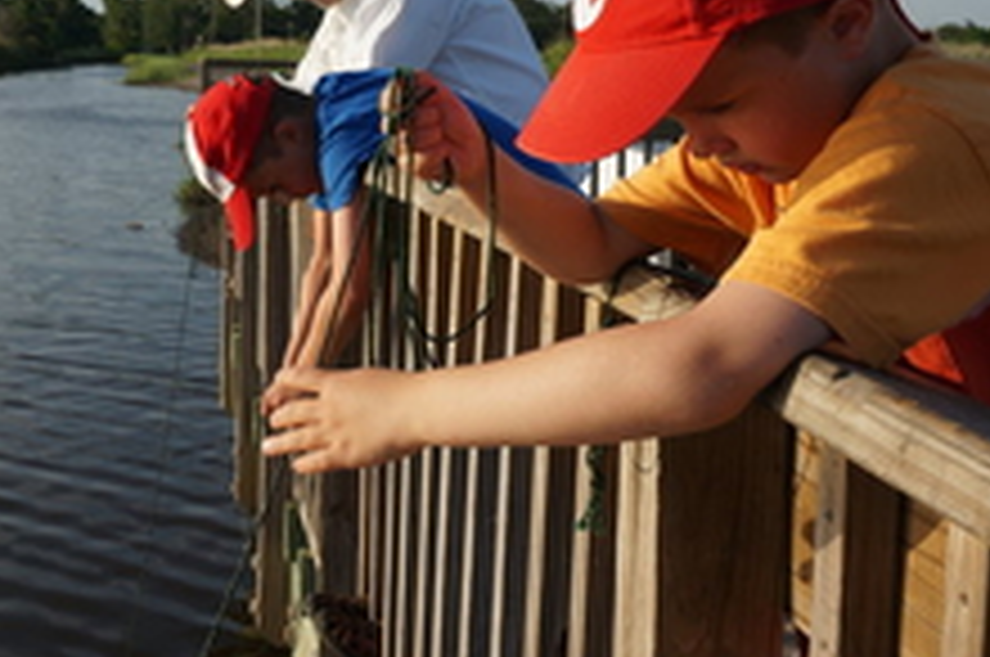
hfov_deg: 37.8
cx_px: 315
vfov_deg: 25.4
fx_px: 1425
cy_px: 117
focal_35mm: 52
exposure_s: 1/250
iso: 100
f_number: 8
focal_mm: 19
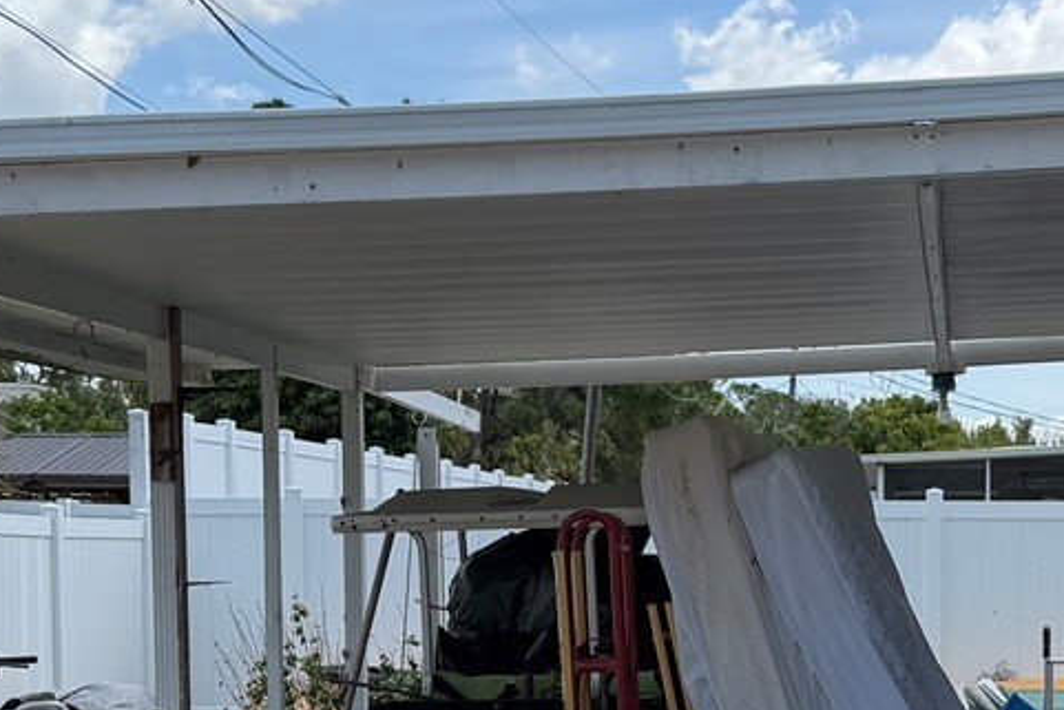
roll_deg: -1.4
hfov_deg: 24.1
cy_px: 752
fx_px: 2454
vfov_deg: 16.1
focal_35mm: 83
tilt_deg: -7.2
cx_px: 852
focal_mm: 6.76
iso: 80
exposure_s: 1/4167
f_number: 1.78
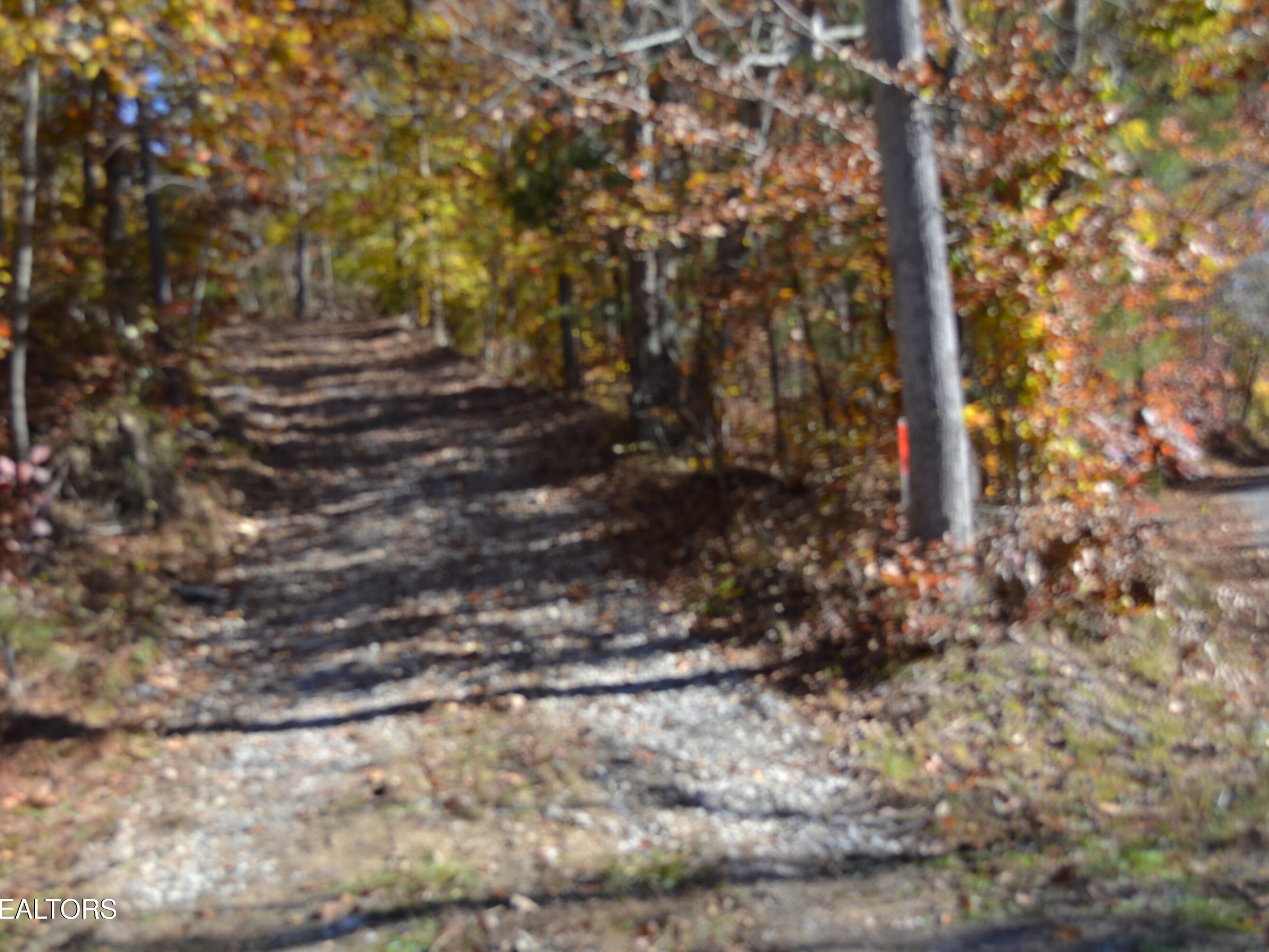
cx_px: 630
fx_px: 1906
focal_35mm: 52
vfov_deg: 28.0
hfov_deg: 36.8
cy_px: 476
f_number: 5.6
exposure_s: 1/125
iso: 100
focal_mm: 32
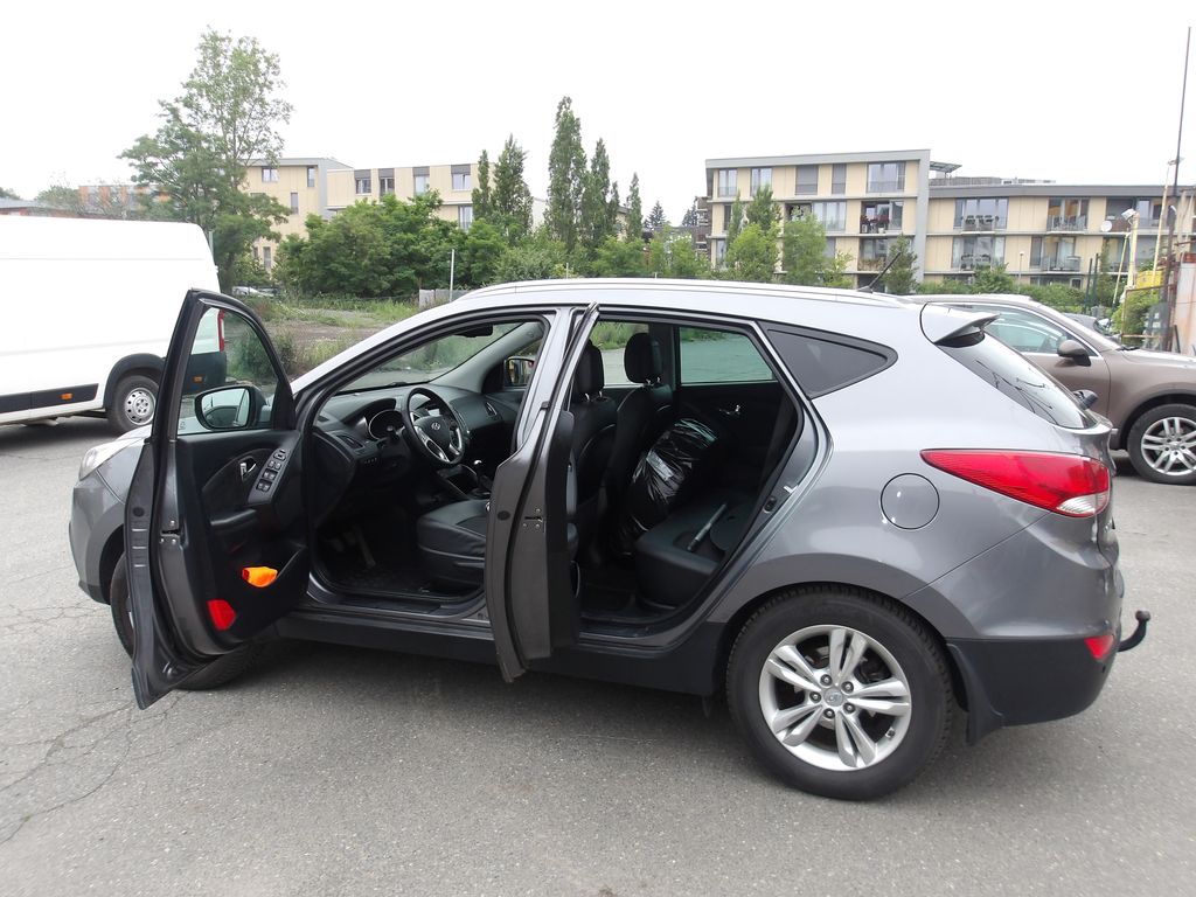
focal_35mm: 27
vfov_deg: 51.4
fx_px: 933
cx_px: 598
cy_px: 448
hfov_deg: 65.3
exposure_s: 1/180
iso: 100
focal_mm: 4.9
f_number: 3
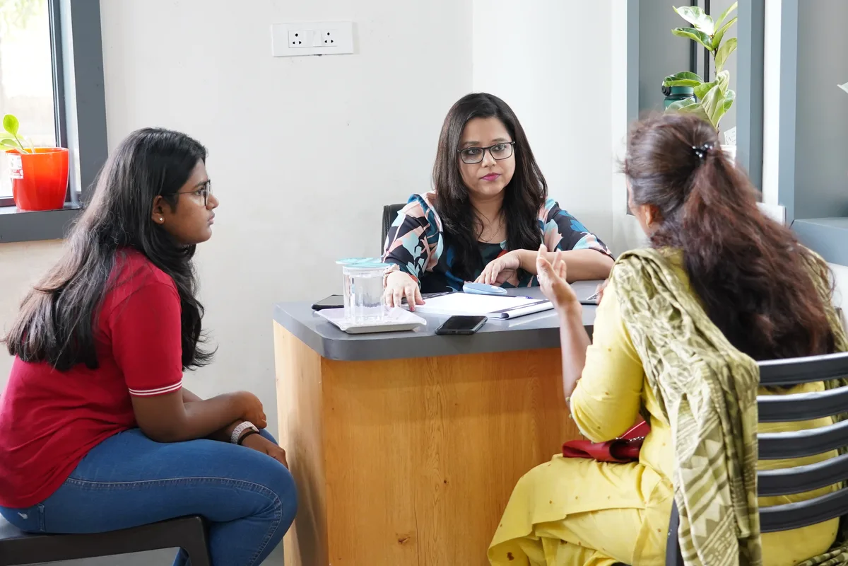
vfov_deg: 19.7
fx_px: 1625
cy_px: 283
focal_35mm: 69
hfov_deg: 29.2
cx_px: 424
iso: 2000
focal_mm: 46
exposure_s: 1/80
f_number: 4
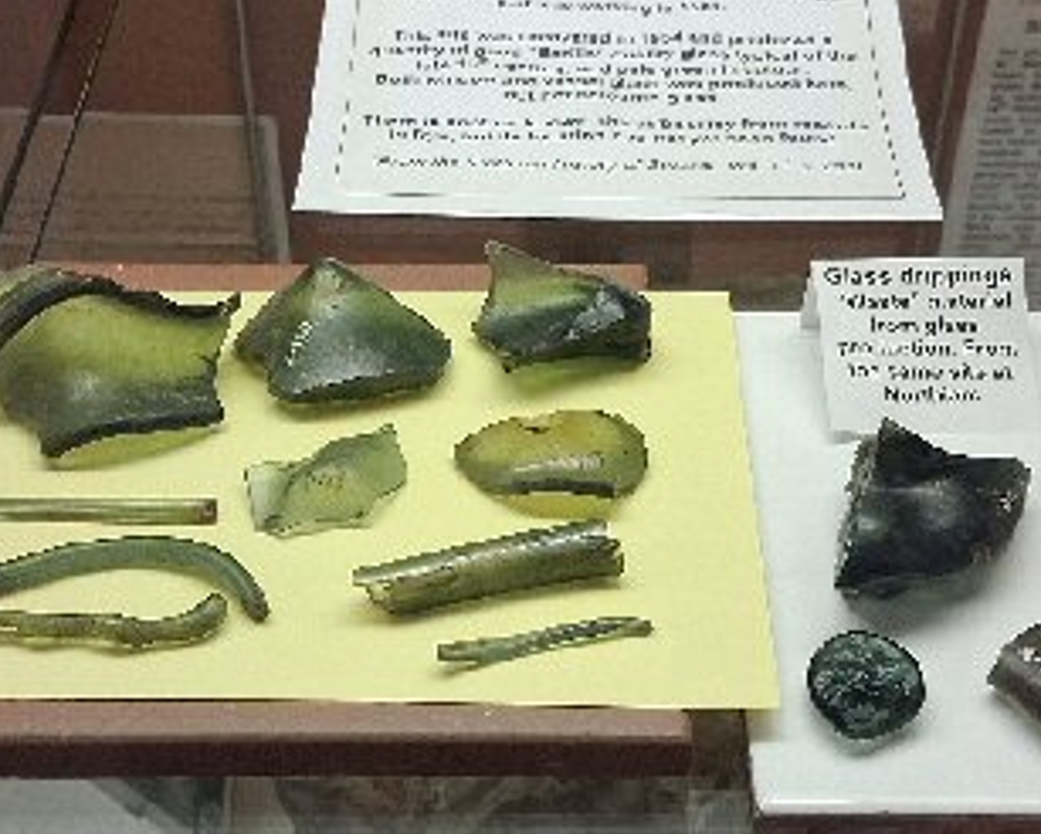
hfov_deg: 31.4
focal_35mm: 60
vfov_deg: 25.4
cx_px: 502
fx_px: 1850
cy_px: 422
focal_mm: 4
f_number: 1.8
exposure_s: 1/100
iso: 400
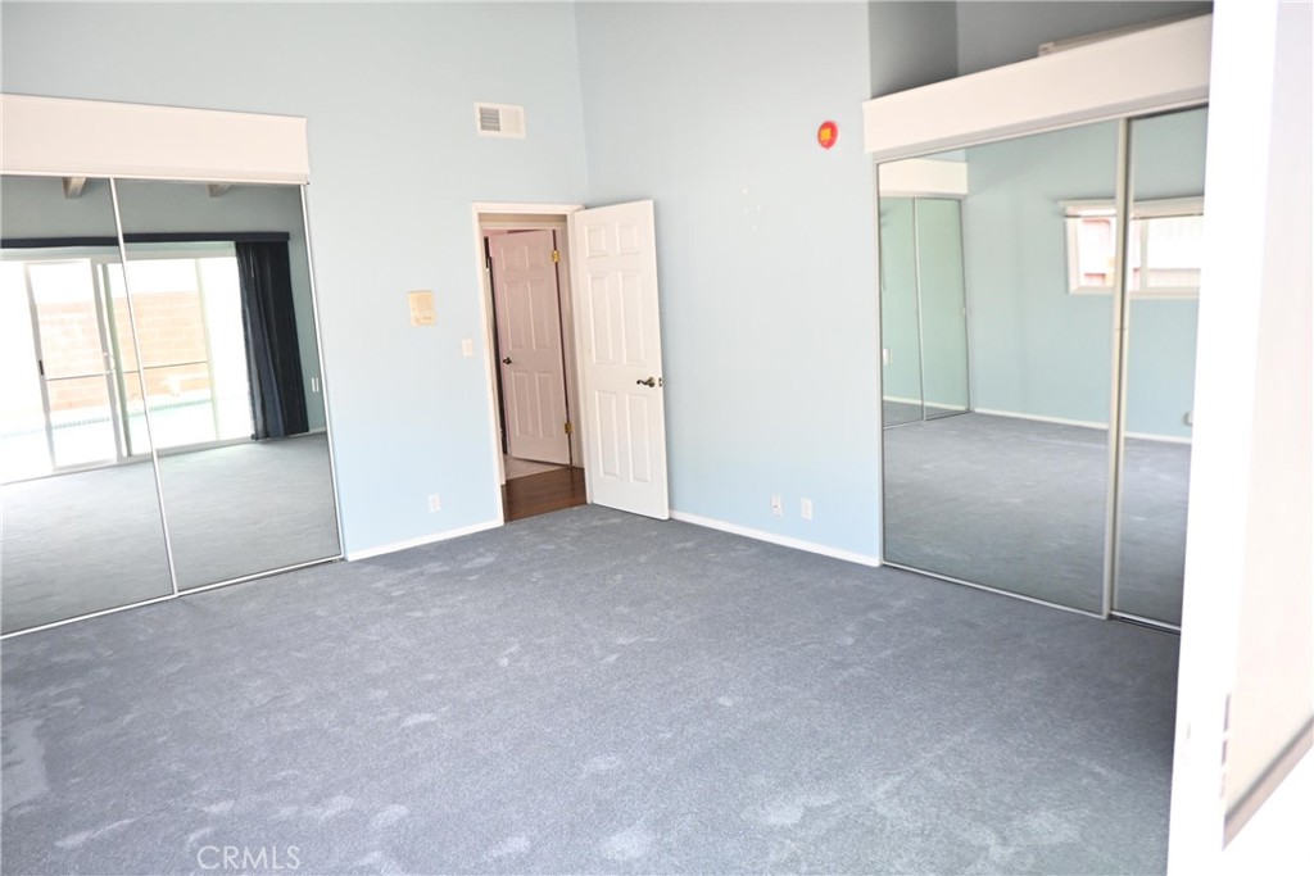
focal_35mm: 24
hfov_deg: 73.7
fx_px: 876
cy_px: 438
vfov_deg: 53.1
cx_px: 657
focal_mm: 16
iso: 1600
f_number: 3.5
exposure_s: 1/400
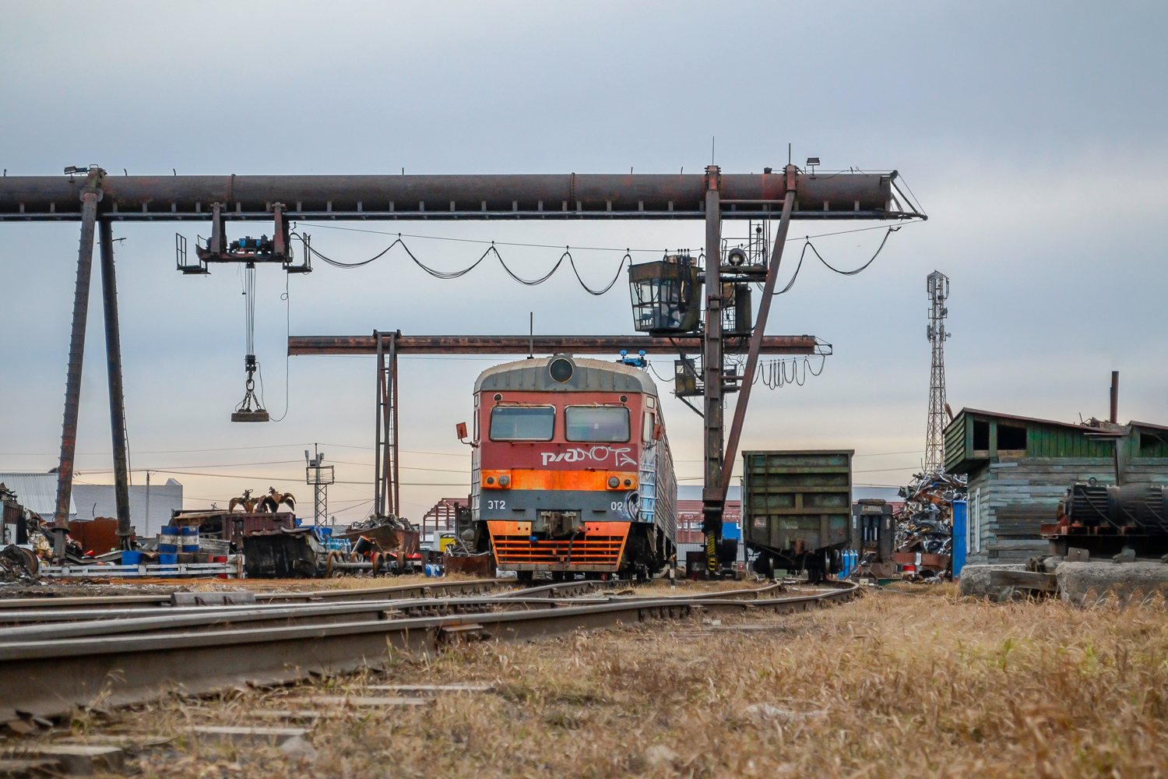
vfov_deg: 16.6
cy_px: 390
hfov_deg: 24.6
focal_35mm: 82
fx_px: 2676
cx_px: 584
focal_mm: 55
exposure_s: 1/500
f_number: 5.6
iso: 800
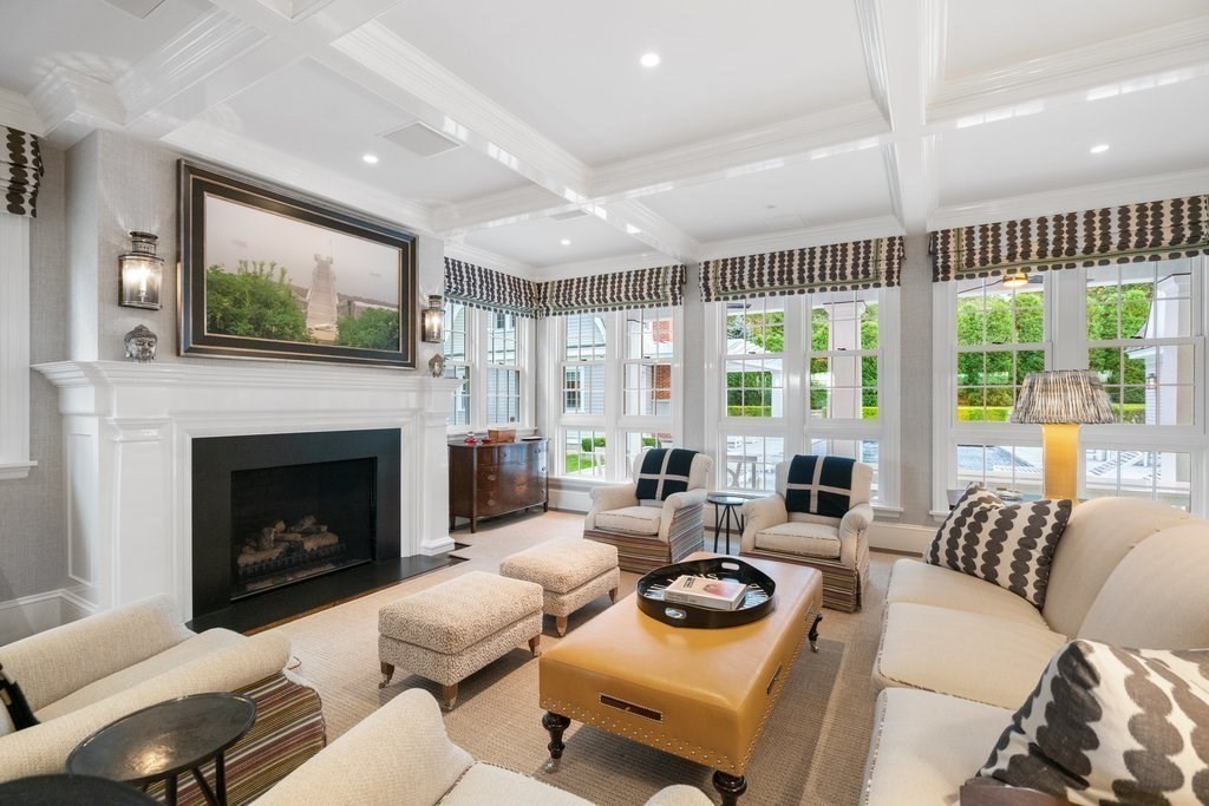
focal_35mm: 16
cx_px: 604
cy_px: 403
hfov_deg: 96.7
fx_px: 537
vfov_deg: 73.8
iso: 3200
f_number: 6.3
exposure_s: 1/15
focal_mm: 16
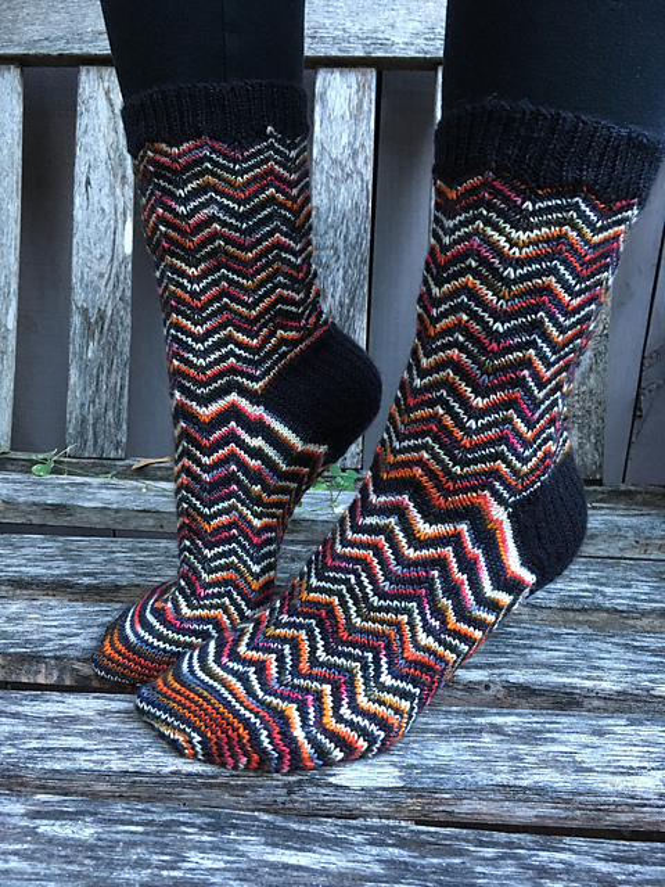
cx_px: 332
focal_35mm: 29
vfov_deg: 61.7
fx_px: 743
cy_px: 444
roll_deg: -2.4
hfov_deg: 48.2
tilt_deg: -19.3
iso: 200
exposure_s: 1/20
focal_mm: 4.15
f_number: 2.2
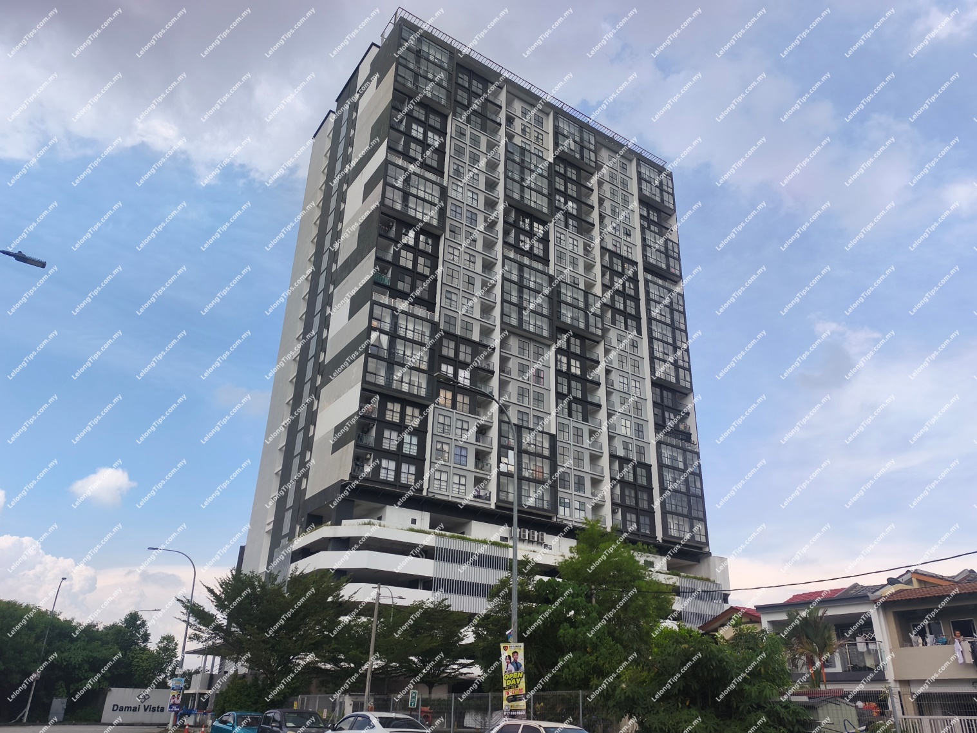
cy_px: 366
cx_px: 488
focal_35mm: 23
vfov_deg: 58.9
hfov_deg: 73.9
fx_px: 649
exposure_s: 1/618
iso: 50
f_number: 1.65
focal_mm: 6.14
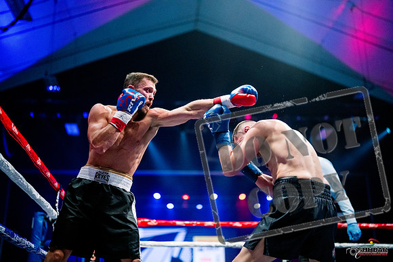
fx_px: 546
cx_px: 196
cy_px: 131
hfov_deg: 39.6
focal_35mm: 50
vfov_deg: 27.0
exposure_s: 1/1600
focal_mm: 50
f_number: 1.4
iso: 6400
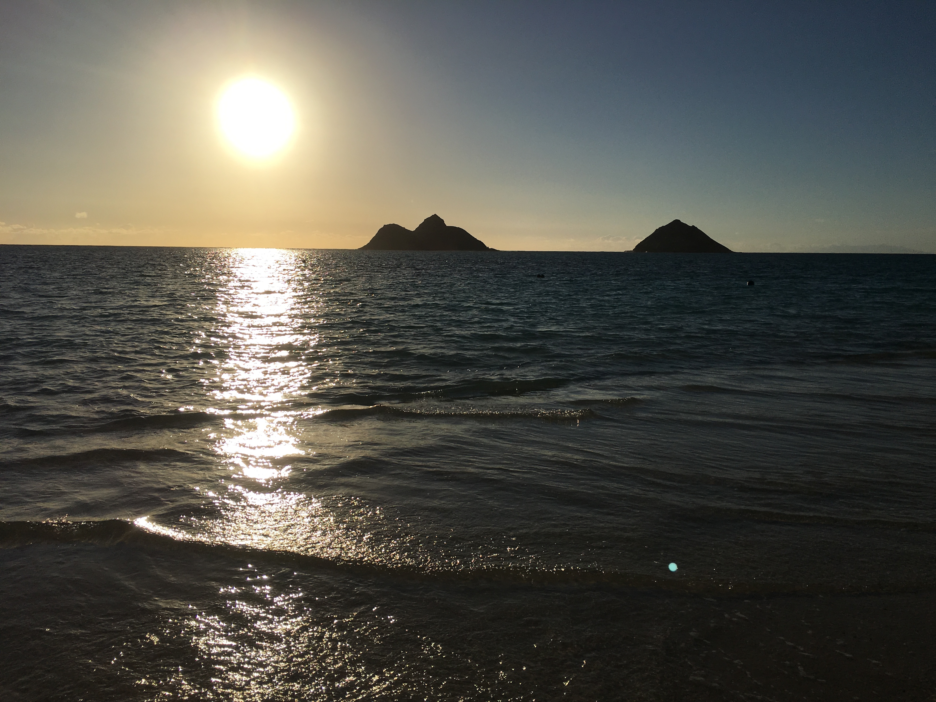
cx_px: 468
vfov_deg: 48.2
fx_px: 784
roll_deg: -1.4
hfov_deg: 61.7
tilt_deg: -7.9
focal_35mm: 29
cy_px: 351
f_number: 2.2
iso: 25
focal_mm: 4.15
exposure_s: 1/10989
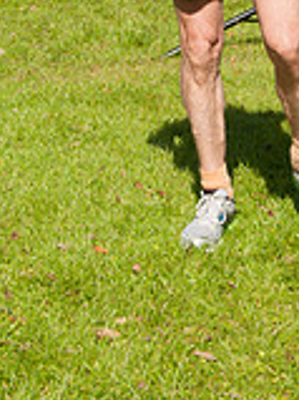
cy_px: -133
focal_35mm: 184
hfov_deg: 8.0
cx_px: 298
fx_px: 2122
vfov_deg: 10.5
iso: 250
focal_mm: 45
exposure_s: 1/320
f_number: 9
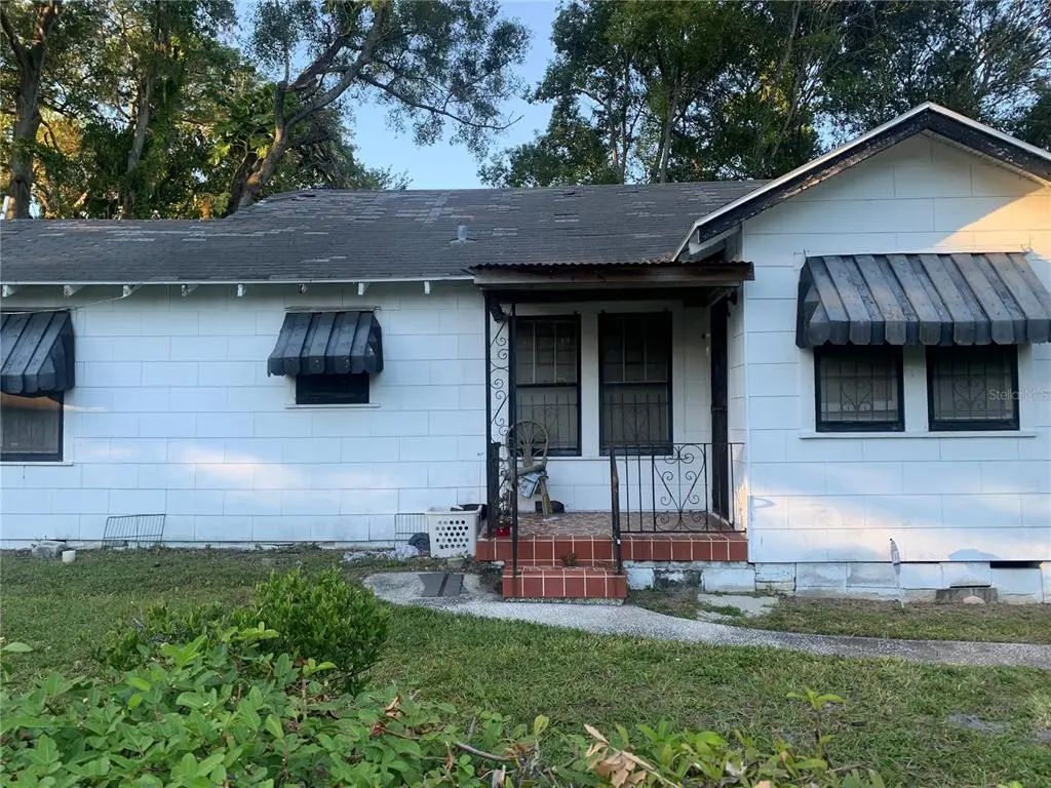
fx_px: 789
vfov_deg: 53.1
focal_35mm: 26
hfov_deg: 67.3
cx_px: 526
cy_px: 394
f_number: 1.8
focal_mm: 4.25
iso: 25
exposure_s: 1/127
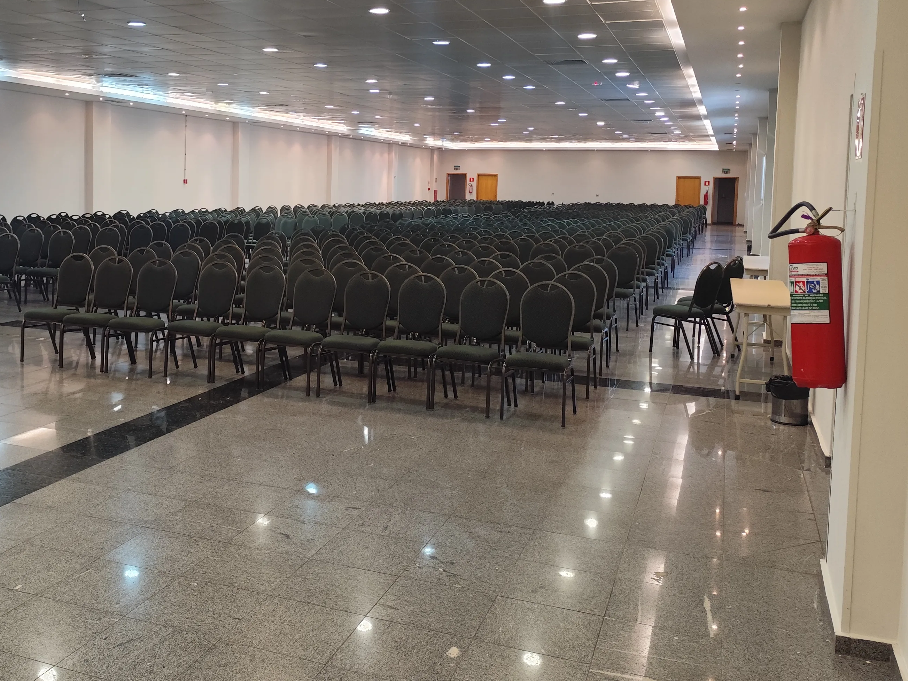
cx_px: 290
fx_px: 944
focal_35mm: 36
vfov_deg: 39.4
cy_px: 249
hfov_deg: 50.3
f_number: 1.65
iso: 800
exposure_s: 1/60
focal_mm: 6.19
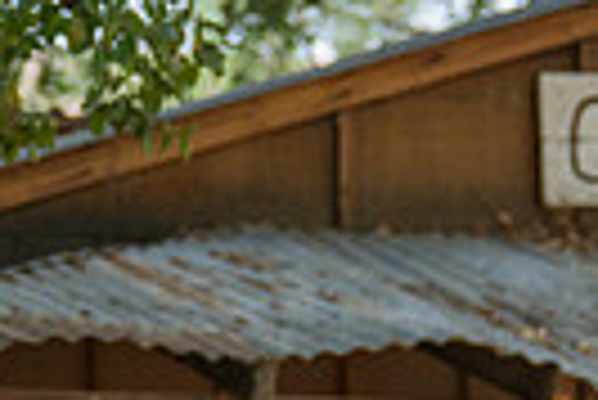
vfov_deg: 6.5
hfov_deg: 10.0
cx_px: 382
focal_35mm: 205
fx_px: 3409
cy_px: 820
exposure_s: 1/250
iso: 320
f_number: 2.8
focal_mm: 47
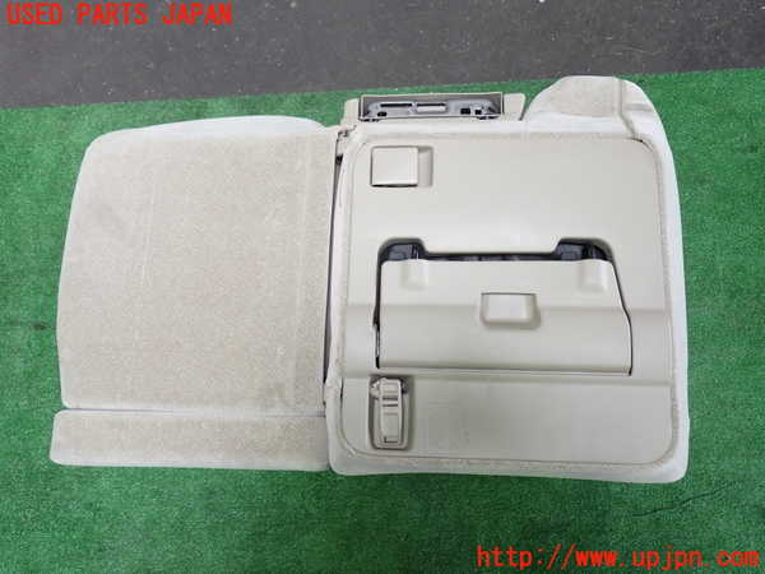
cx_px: 382
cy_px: 287
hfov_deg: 60.0
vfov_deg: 46.8
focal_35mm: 30
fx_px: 663
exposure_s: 1/60
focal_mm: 5.4
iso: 160
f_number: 2.3
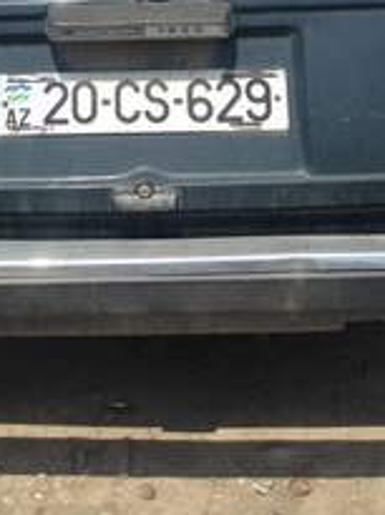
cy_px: -103
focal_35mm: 80
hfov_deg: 18.3
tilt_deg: -9.0
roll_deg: +0.9
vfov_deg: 22.5
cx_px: 93
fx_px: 1190
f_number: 2.4
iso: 50
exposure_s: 1/1595
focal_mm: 4.12
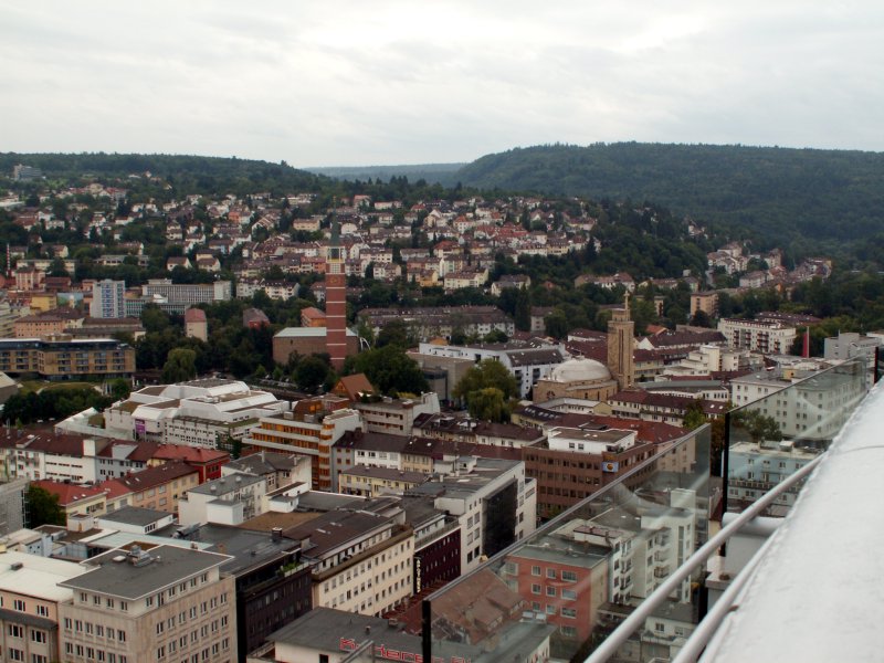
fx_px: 1098
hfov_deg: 43.9
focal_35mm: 43
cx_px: 442
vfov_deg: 33.6
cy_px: 332
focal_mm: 7.11
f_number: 4.5
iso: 50
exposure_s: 1/80
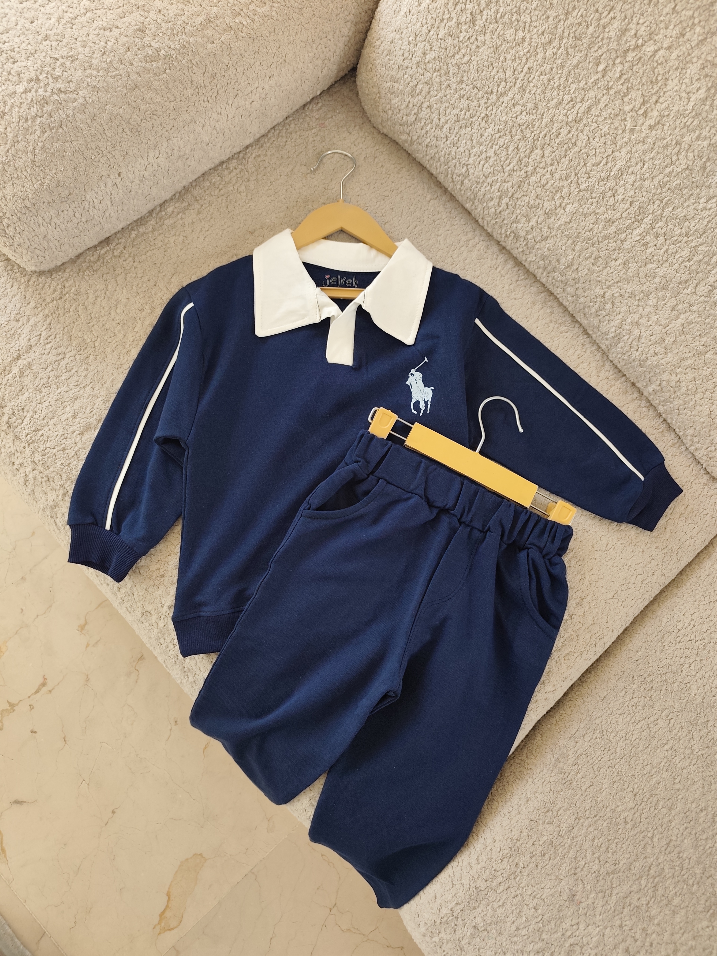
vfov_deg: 73.9
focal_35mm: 23
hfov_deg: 58.9
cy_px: 478
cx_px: 358
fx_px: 635
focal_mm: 6.19
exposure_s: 1/100
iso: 200
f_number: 1.65
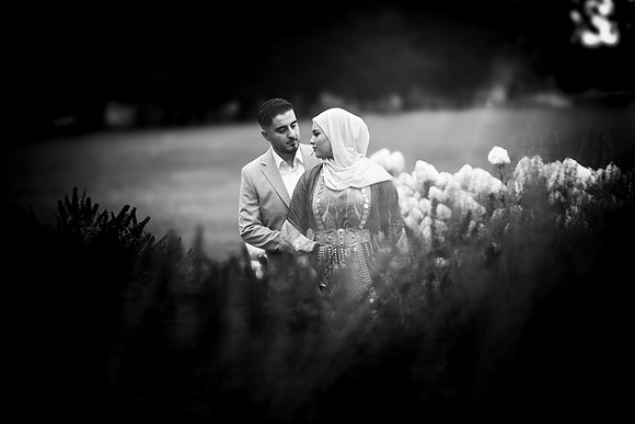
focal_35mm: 85
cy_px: 212
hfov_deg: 23.9
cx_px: 318
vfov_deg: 16.1
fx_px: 1500
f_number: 1.4
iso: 100
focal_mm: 85
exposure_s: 1/1250
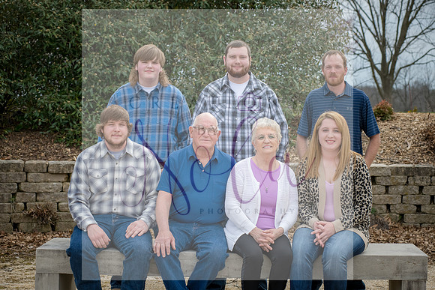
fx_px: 967
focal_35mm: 80
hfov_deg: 25.4
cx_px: 218
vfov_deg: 17.1
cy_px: 145
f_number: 6.3
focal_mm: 80
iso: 400
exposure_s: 1/640
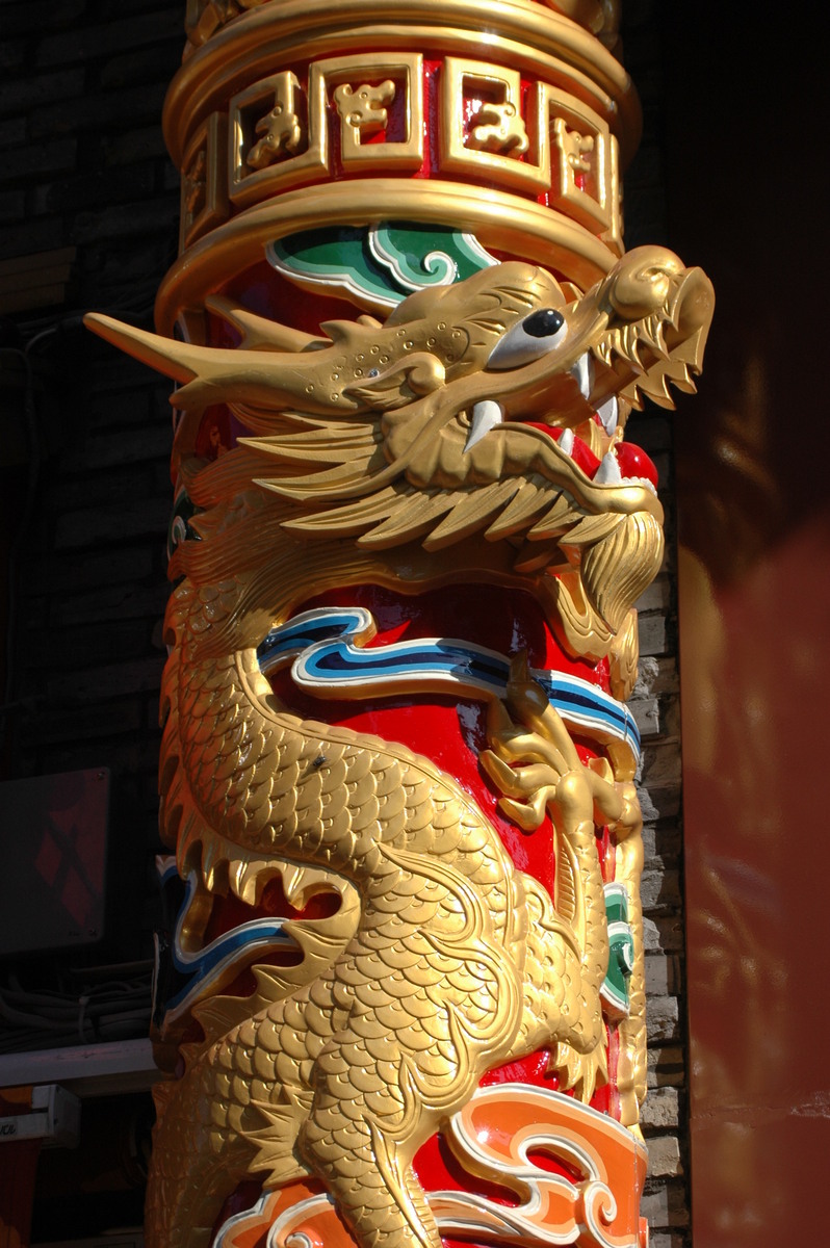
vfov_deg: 17.1
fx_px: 4157
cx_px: 415
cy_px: 624
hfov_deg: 11.4
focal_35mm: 120
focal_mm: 80
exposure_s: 1/400
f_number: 10
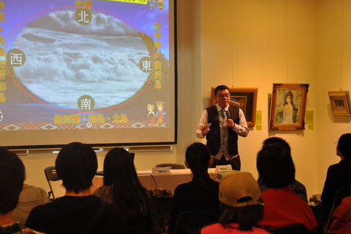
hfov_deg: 27.0
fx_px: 731
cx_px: 144
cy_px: 98
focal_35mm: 75
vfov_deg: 18.1
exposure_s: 1/15
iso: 450
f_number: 4.8
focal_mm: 42
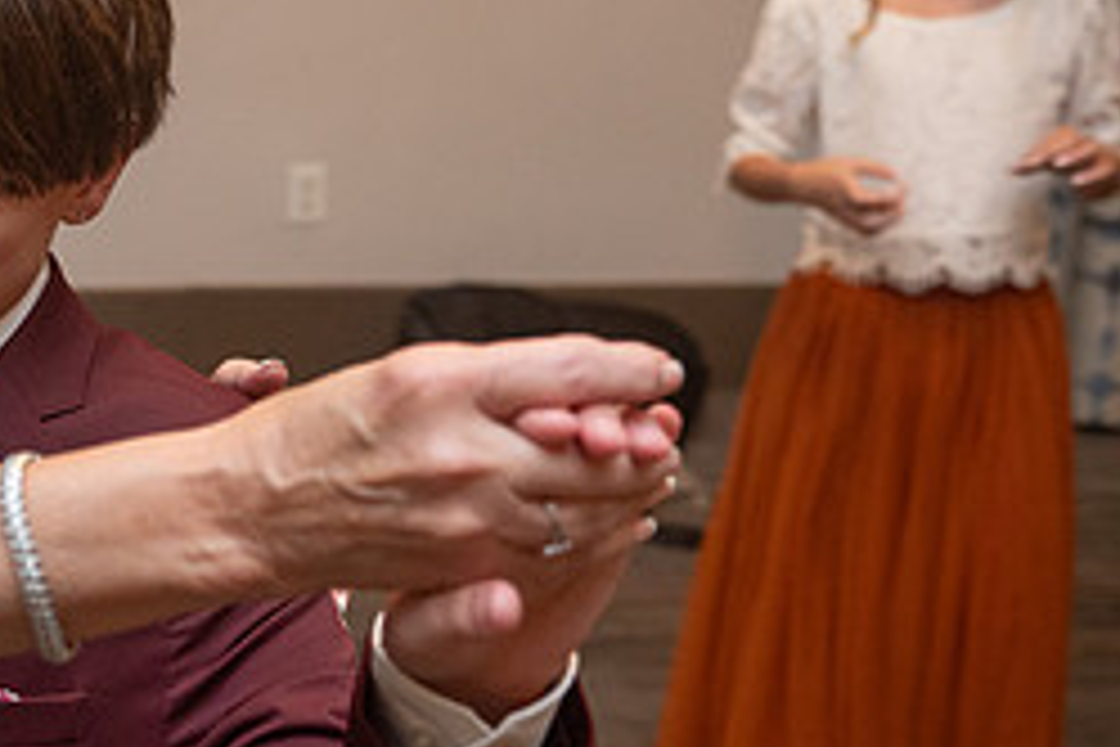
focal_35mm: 72
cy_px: 270
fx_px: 2240
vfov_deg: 18.9
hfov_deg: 25.5
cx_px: -182
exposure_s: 1/200
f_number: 4
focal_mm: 29
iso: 3200
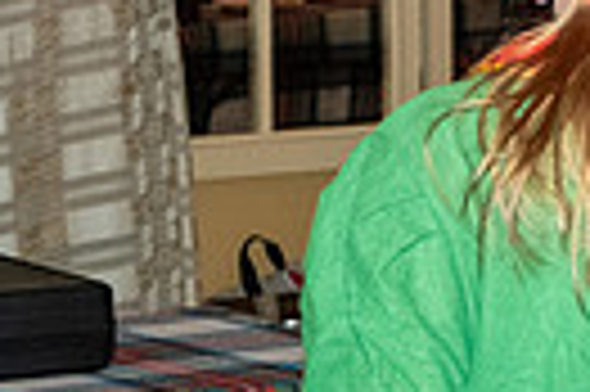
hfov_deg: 8.8
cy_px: 20
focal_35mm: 220
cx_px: 1230
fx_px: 3601
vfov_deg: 6.2
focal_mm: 31.5
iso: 2500
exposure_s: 1/125
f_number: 3.6
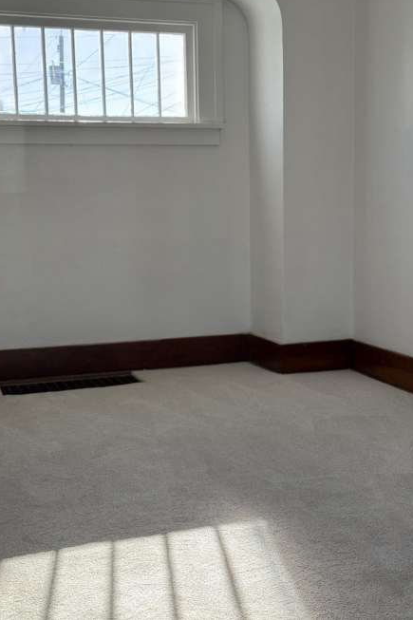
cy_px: 304
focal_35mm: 51
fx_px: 878
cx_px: 214
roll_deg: +0.3
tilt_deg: -6.5
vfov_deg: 38.9
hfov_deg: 26.5
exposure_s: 1/392
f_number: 1.78
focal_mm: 6.76
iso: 64
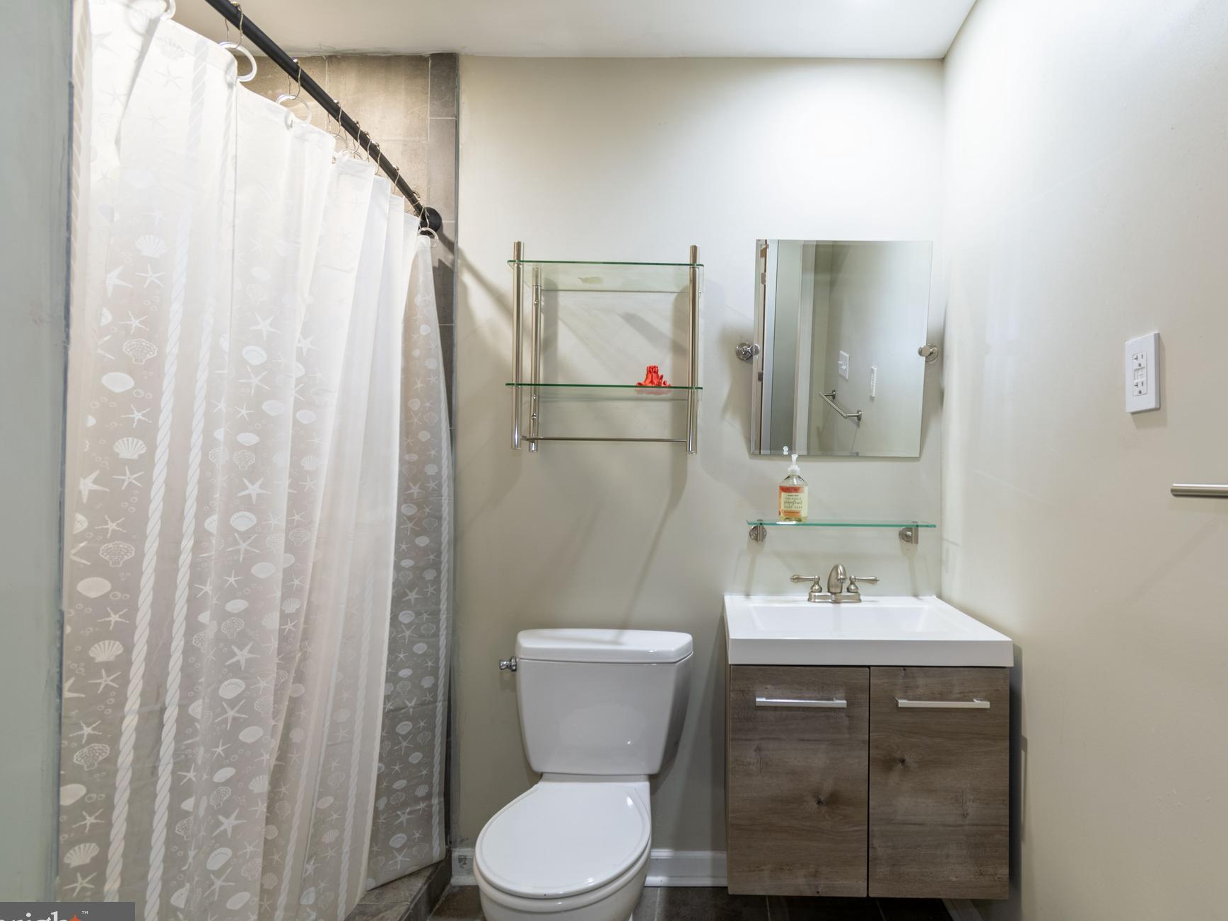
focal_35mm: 17
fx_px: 603
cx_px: 702
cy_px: 471
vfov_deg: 74.7
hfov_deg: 90.4
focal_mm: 10
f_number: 6.3
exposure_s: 1/10
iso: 200
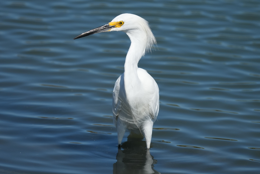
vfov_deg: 1.5
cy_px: 84
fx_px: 6427
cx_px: 128
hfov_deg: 2.3
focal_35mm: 890
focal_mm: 560
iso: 500
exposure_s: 1/2500
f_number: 6.3
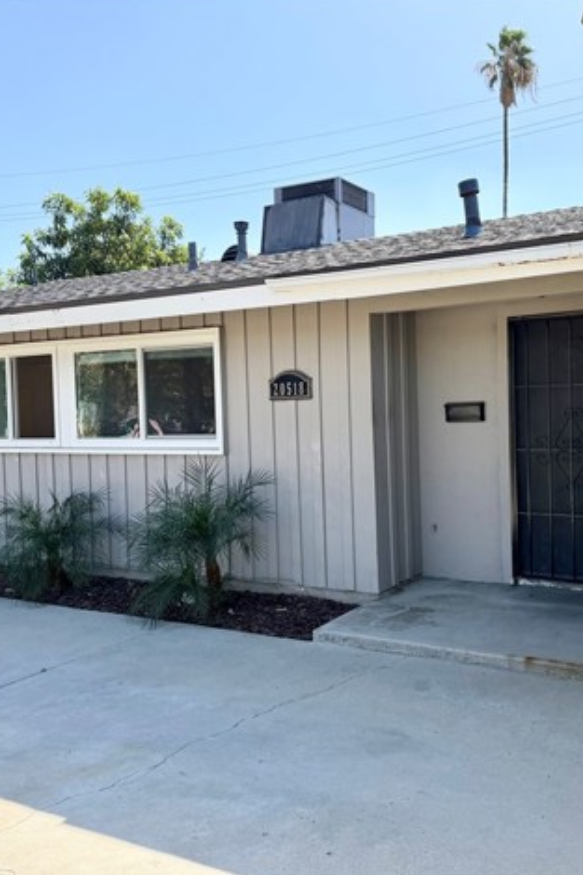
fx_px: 826
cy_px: 436
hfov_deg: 38.6
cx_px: 365
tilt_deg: -2.6
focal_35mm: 34
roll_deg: +2.4
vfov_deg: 55.8
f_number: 1.78
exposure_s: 1/2232
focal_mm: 6.76
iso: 100
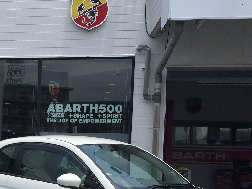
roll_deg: -2.3
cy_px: 176
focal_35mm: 66
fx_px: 481
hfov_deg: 27.5
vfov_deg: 21.7
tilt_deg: -2.4
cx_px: -7
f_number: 2.2
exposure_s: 1/2639
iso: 32
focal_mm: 4.15
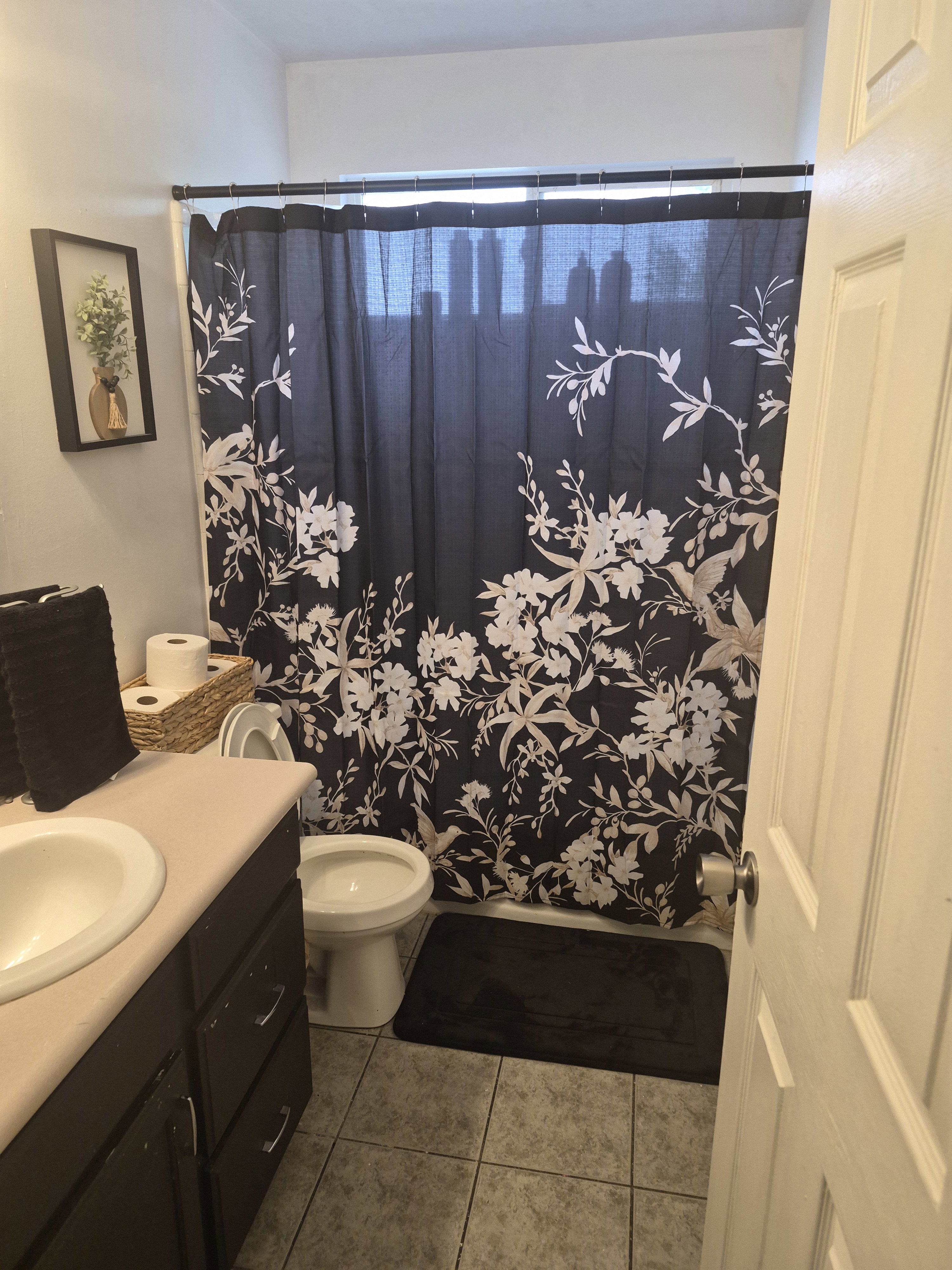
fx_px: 843
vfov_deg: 73.9
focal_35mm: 23
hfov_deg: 58.9
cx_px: 476
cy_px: 635
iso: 500
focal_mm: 5.4
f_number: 1.8
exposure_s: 1/120
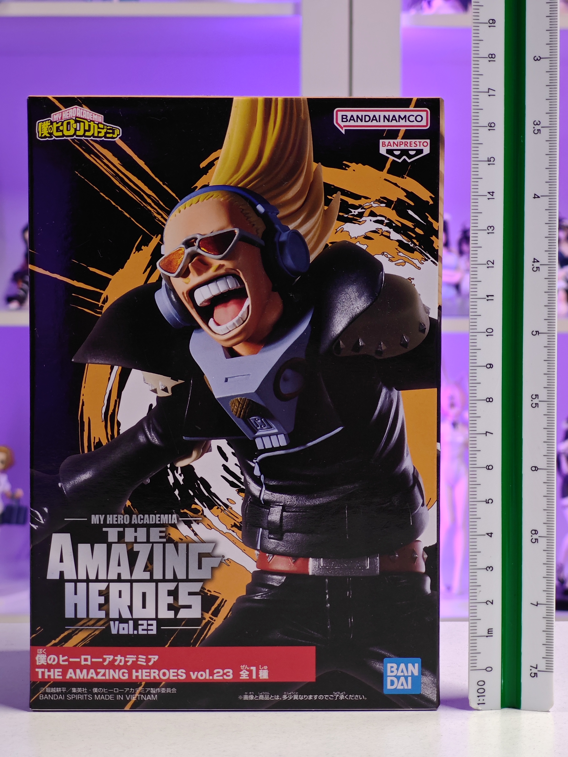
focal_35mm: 80
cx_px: 284
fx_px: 1750
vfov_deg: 24.4
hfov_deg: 18.4
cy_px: 378
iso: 400
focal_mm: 7.48
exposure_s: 1/14
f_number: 2.4
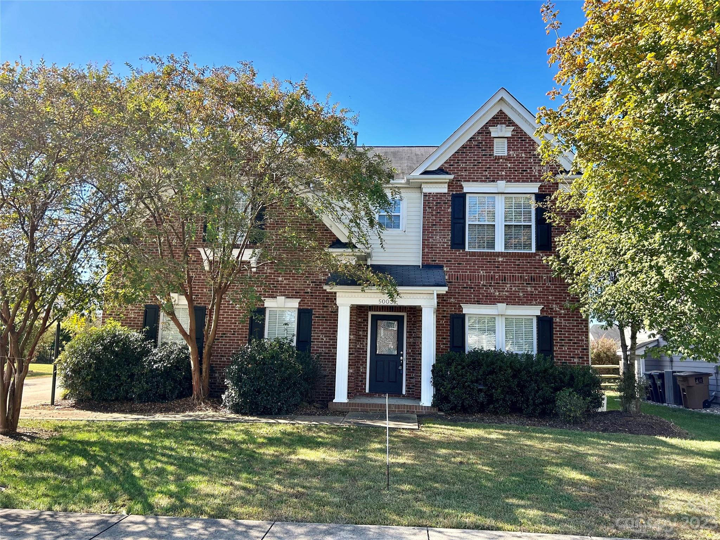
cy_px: 270
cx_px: 360
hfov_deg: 67.3
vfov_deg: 53.1
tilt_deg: +8.4
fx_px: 541
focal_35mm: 26
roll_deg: -1.1
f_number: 1.5
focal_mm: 5.7
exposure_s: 1/982
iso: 50
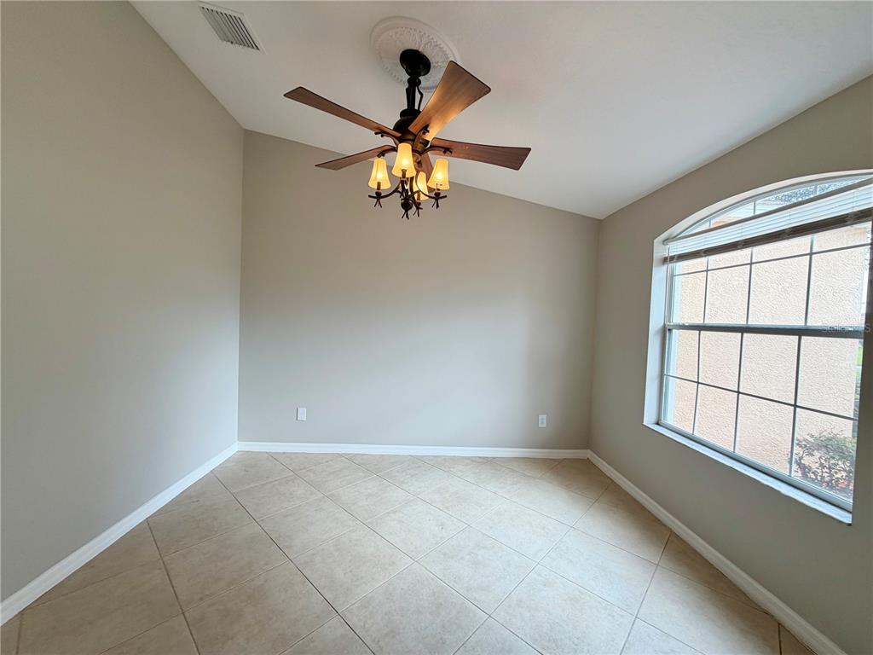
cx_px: 436
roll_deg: -2.2
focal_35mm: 14
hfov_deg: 102.1
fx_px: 353
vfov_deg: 85.7
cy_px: 328
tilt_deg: -3.9
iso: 64
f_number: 2.2
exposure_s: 1/120
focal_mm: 2.22
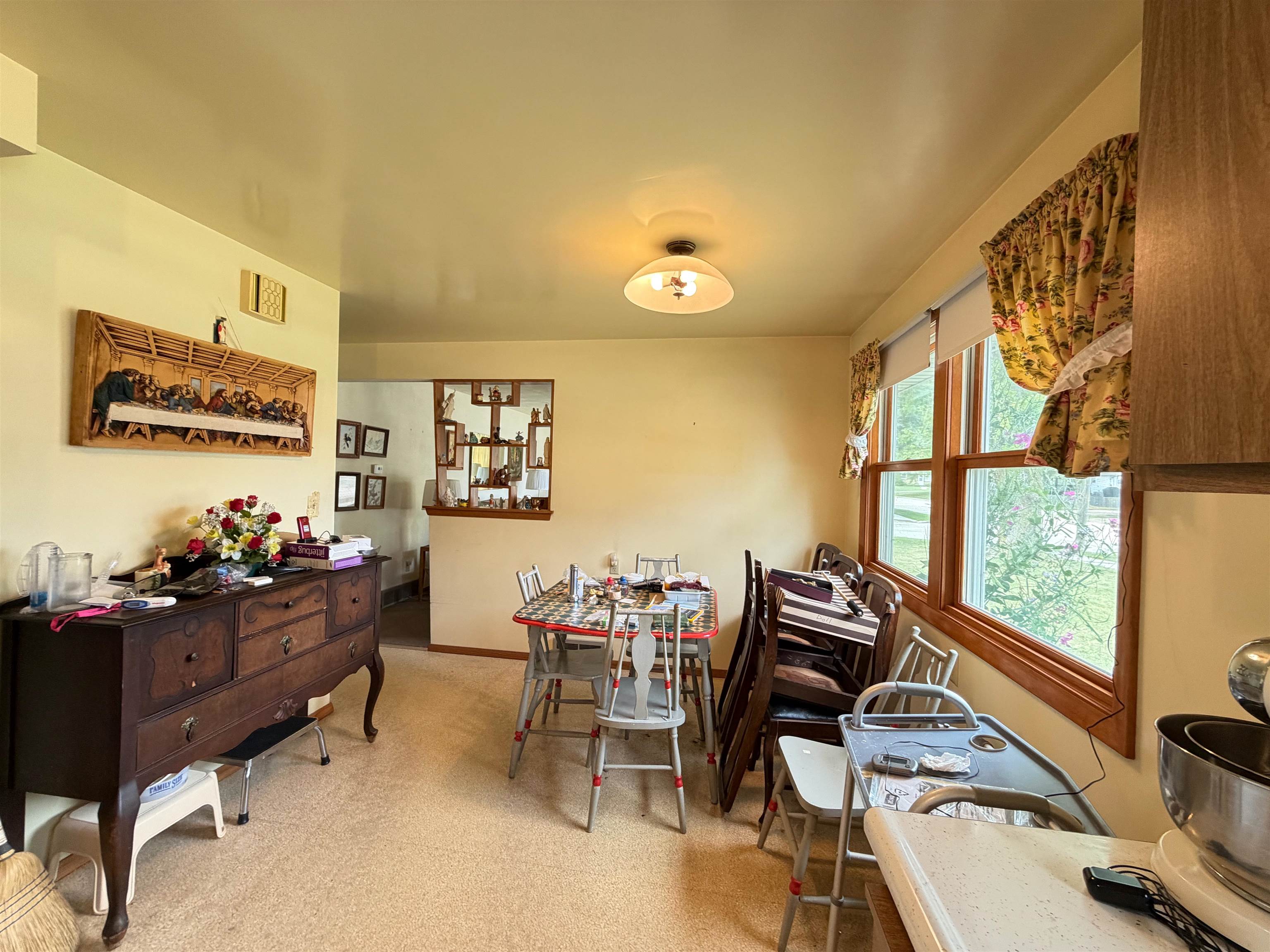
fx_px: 514
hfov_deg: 102.1
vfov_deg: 85.7
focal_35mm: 14
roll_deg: -1.2
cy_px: 476
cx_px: 635
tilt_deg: +0.6
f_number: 2.2
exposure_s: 1/60
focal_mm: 2.22
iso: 250
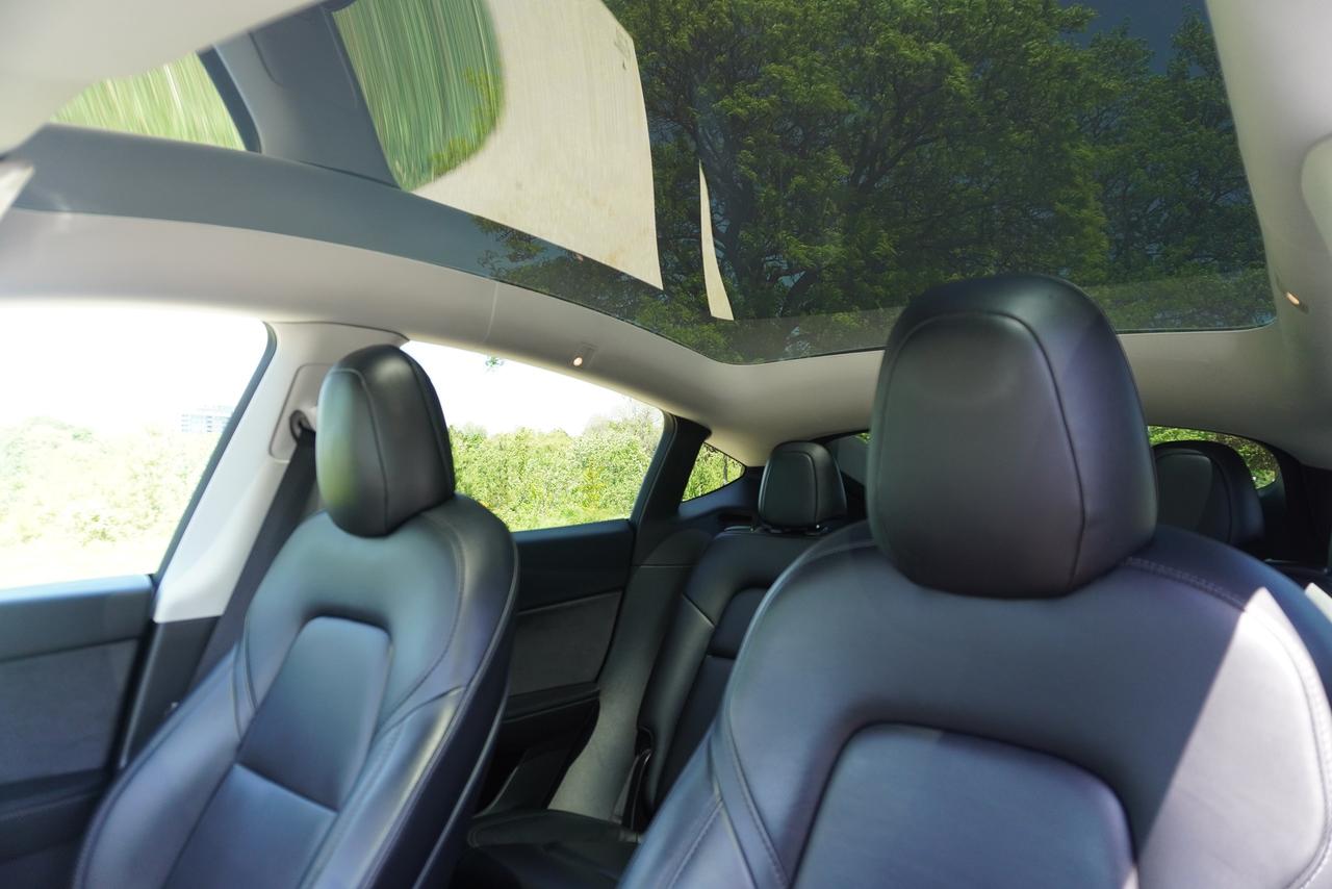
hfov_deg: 73.7
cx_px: 666
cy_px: 444
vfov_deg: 53.2
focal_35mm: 24
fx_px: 888
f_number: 4
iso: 400
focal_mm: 16
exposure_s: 1/160
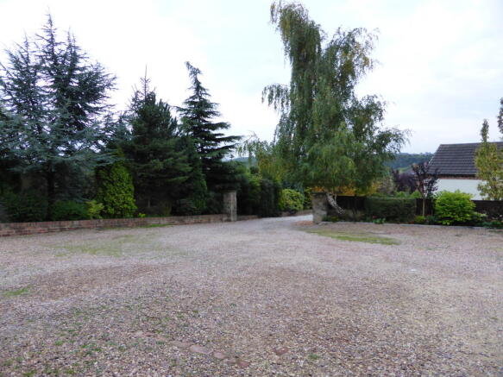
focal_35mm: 24
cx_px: 252
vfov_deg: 56.8
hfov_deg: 71.6
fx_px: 349
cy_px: 188
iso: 400
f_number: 3.3
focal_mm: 4.3
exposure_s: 1/50
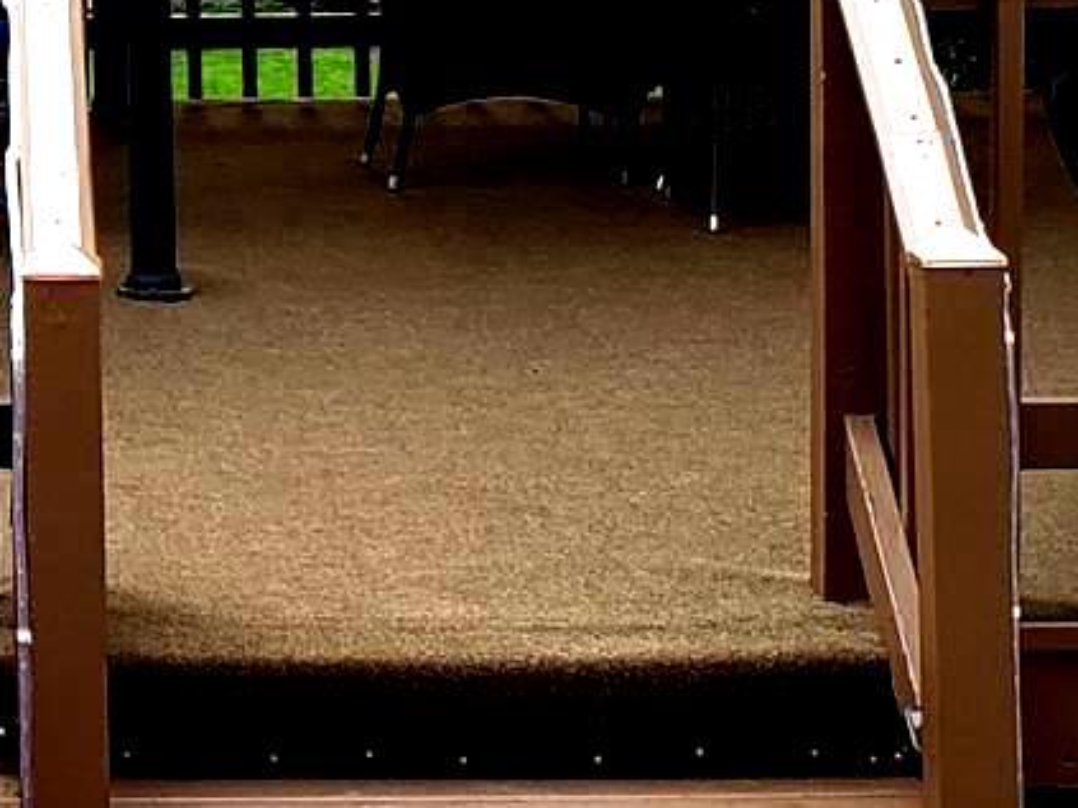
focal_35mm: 126
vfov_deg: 11.6
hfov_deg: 14.9
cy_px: -59
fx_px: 3923
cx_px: -370
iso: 50
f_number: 2.4
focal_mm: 4.3
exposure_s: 1/120
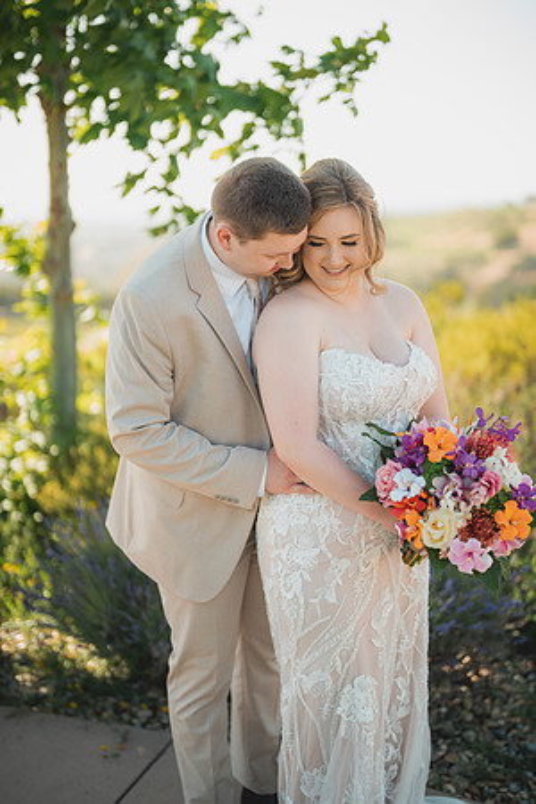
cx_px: 268
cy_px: 402
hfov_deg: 27.0
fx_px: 1117
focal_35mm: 50
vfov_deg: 39.6
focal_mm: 50
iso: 50
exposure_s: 1/1250
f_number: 1.2
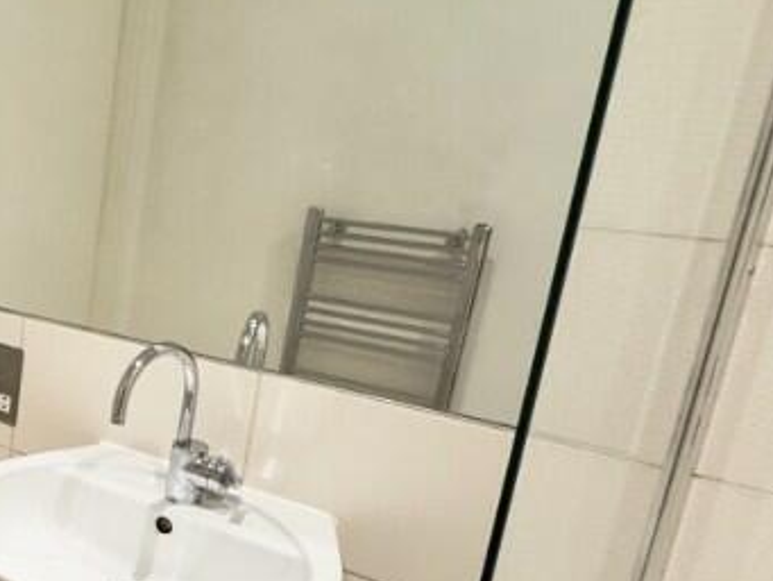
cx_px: -227
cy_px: 336
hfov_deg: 33.2
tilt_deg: -14.6
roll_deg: -1.1
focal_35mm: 42
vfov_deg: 34.3
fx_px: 938
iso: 250
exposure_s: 1/50
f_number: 2.2
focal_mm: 2.22
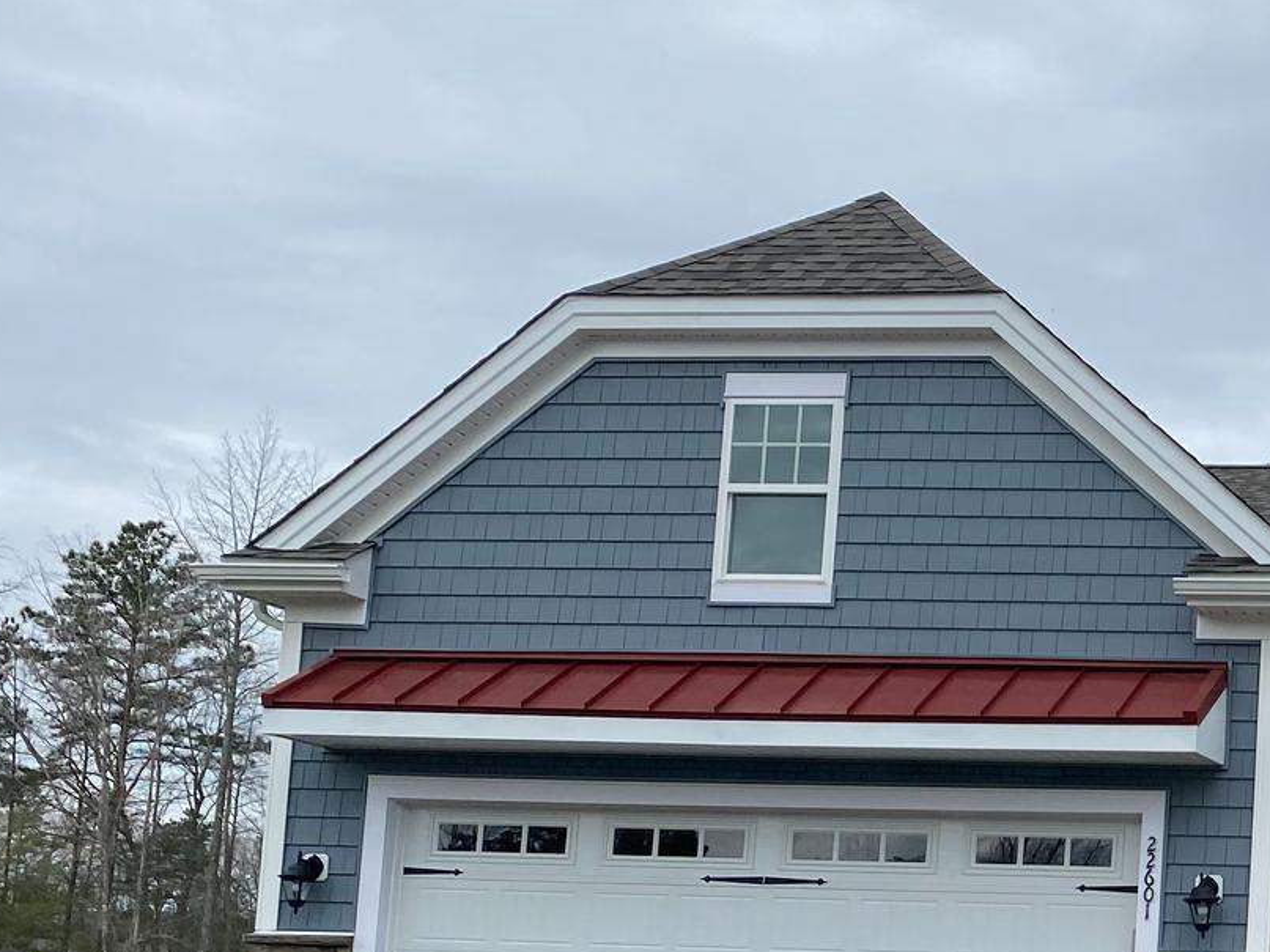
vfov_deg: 21.8
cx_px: 1563
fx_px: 2421
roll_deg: -2.2
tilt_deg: +7.3
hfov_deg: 25.9
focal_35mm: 66
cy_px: 825
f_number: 1.8
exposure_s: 1/1898
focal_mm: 4.25
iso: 32
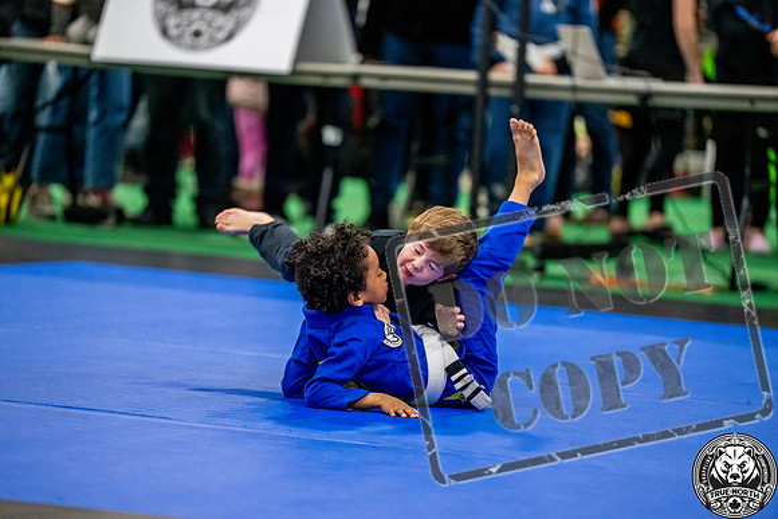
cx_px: 389
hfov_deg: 10.3
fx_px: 4323
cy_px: 260
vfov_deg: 6.9
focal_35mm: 200
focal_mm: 200
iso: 5000
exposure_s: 1/500
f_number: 2.8
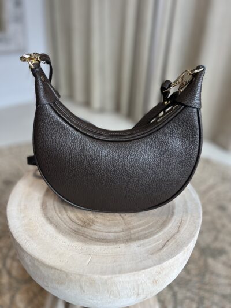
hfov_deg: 53.1
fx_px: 231
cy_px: 154
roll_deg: -3.4
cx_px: 116
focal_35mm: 26
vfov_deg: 67.3
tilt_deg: -29.8
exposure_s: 1/101
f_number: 1.6
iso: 125
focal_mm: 5.1
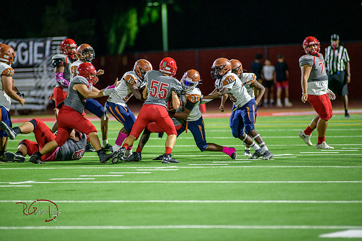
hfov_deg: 6.9
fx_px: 3017
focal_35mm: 300
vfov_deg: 4.6
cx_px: 181
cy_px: 120
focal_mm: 300
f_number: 2.8
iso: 2000
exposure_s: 1/500
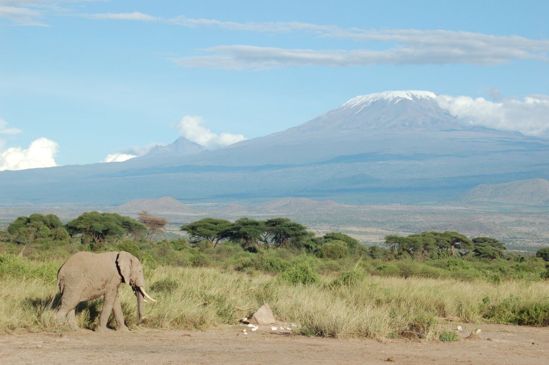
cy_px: 182
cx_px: 274
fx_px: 1600
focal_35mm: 105
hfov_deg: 19.5
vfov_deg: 13.0
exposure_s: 1/800
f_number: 7.1
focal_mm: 70
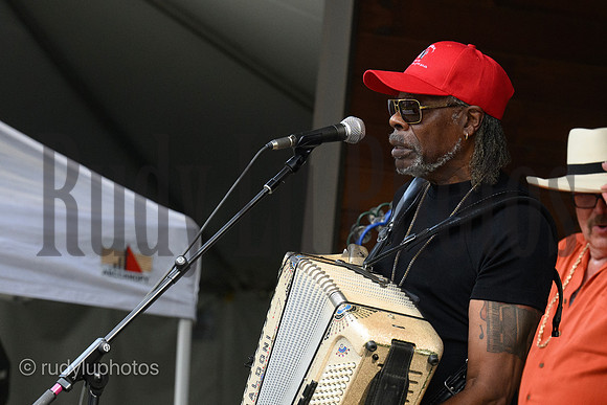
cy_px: 202
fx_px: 4165
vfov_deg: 5.6
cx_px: 304
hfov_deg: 8.3
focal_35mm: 247
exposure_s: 1/1250
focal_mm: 165
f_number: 6.3
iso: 3200
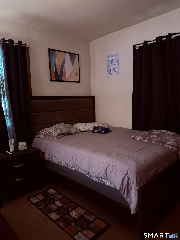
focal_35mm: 24
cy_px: 120
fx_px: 166
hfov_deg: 56.8
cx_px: 90
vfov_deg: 71.6
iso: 1250
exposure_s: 1/30
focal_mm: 6.76
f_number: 1.78
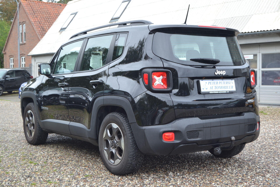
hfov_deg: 38.9
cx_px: 140
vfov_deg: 26.5
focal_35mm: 51
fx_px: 397
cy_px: 94
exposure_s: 1/125
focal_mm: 34
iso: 200
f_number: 5.6
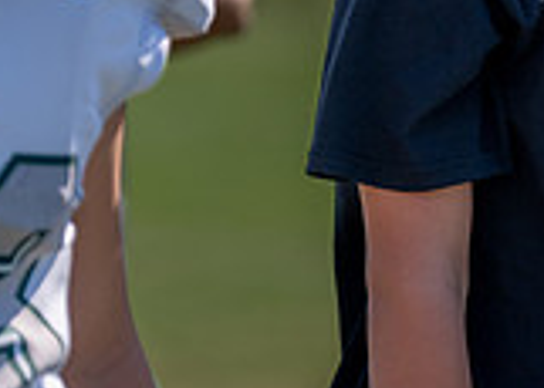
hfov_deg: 3.5
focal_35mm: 572
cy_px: -15
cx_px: 569
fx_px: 8837
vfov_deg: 2.5
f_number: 2.8
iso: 100
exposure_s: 1/2000
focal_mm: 151
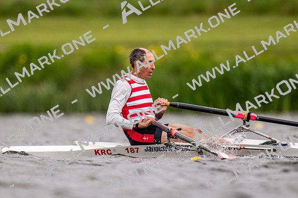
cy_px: 99
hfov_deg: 2.3
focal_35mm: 900
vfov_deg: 1.5
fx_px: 7445
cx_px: 149
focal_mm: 600
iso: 560
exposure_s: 1/2500
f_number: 4
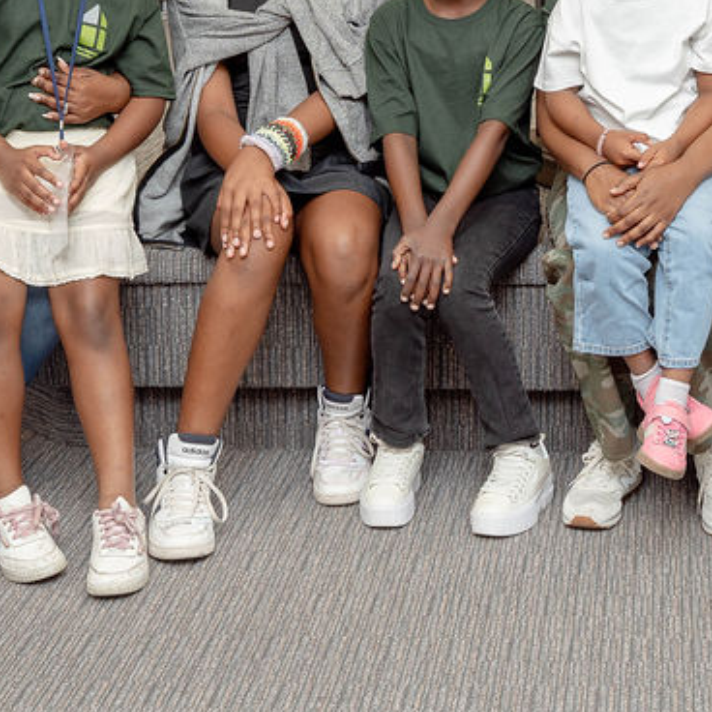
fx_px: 1862
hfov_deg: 21.2
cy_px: 67
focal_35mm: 80
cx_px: 640
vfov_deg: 21.2
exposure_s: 1/125
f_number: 4.5
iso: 640
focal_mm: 33.3
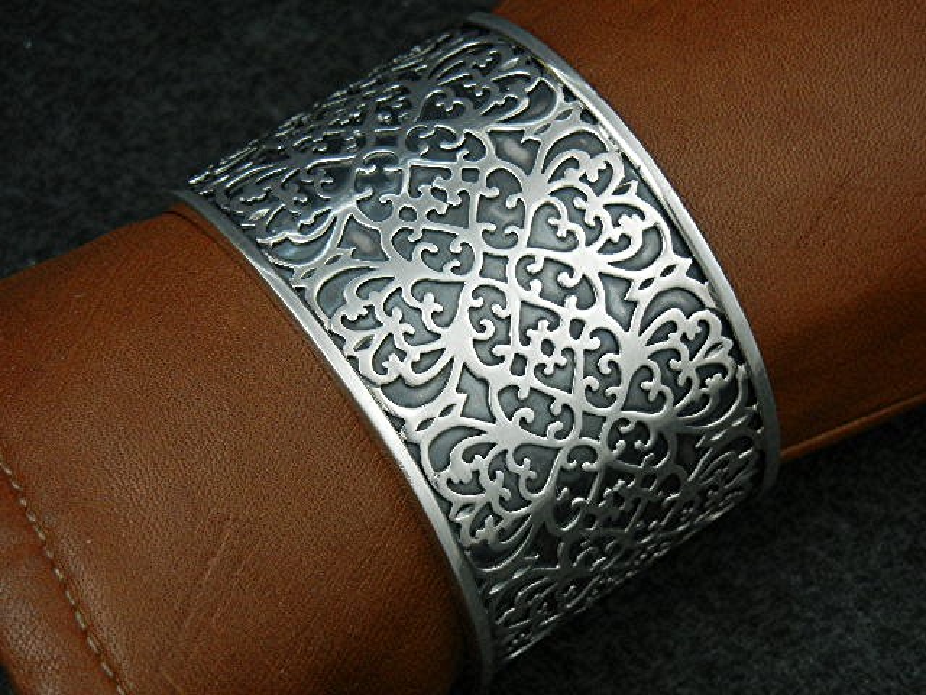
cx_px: 463
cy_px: 348
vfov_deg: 16.6
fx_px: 2381
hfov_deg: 22.0
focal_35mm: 89
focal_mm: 16
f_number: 4.4
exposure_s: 1/23
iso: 400
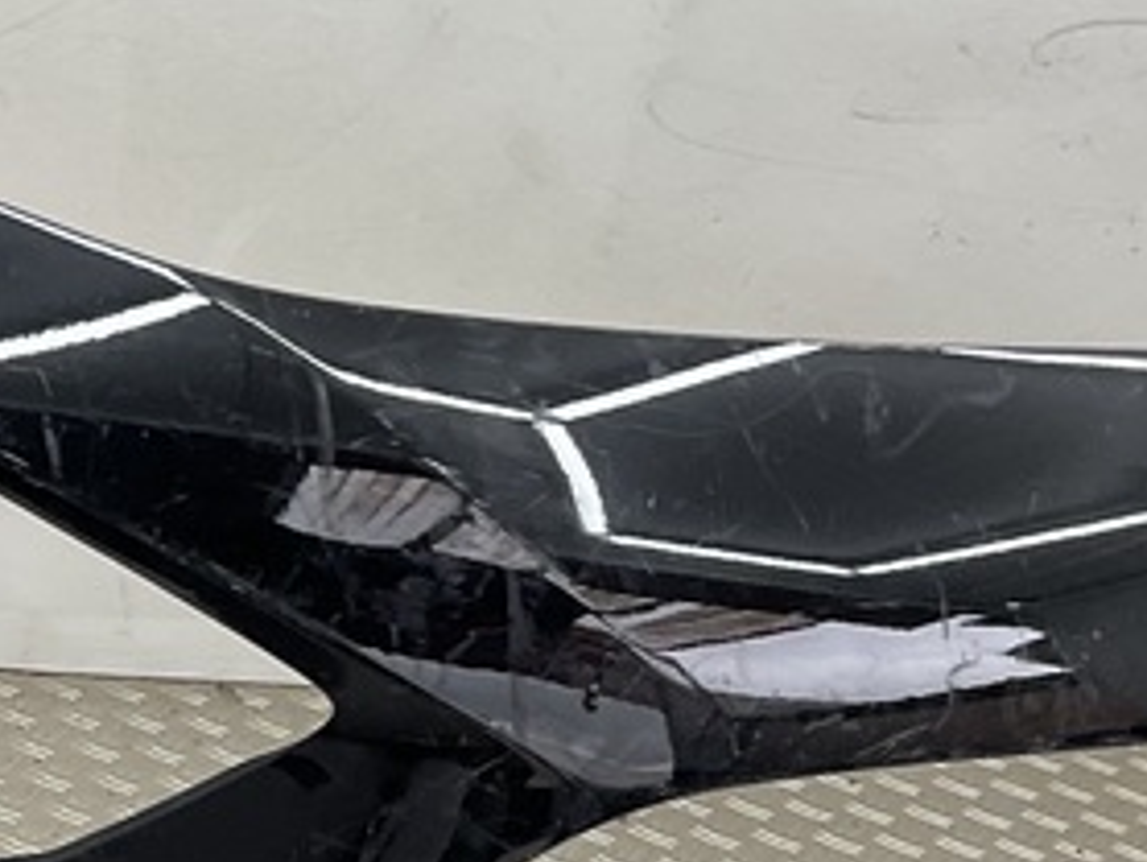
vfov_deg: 13.8
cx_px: -169
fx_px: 3482
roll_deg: -13.8
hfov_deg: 17.9
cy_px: 994
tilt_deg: -29.3
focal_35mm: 105
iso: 32
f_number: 1.8
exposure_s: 1/100
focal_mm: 3
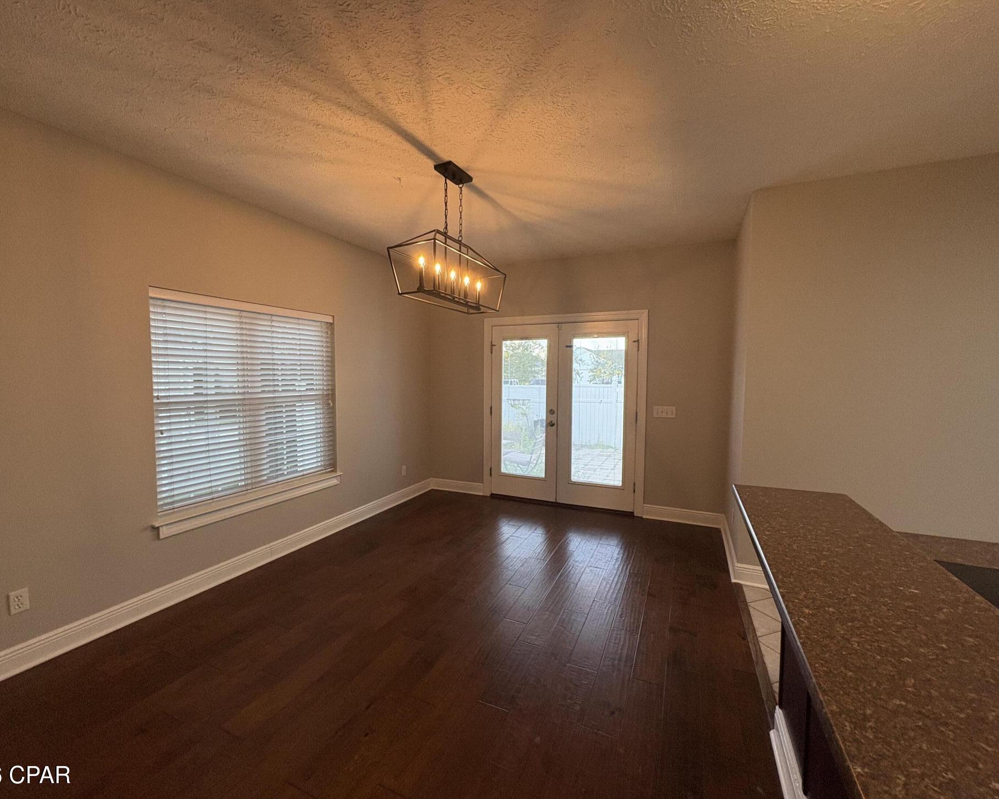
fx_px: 444
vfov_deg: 84.0
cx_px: 479
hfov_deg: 96.7
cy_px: 402
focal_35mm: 15
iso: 250
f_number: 2.2
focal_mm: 2.22
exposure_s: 1/120
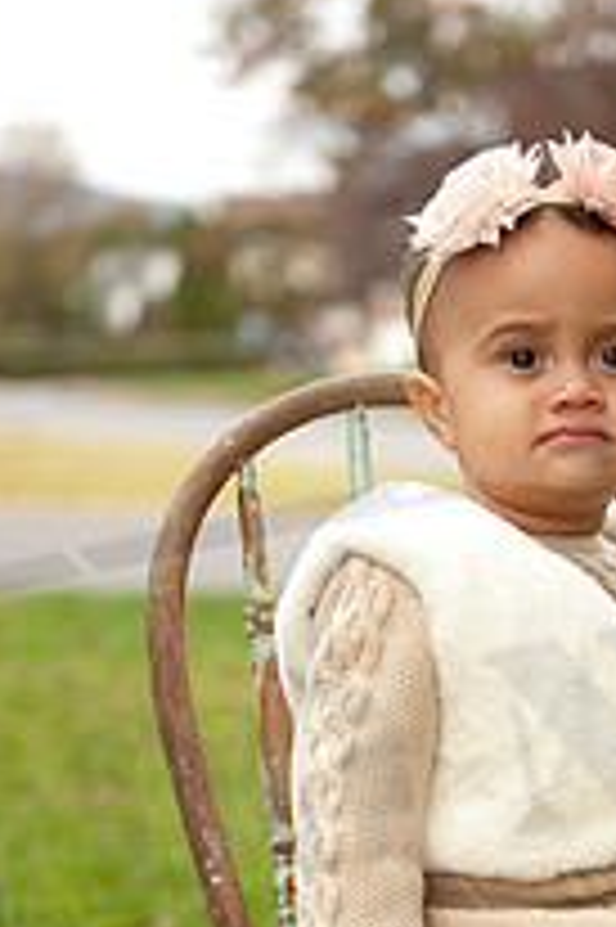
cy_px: 882
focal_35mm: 120
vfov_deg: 16.8
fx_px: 3085
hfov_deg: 11.3
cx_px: 555
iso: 100
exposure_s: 1/320
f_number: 2.8
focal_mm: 55
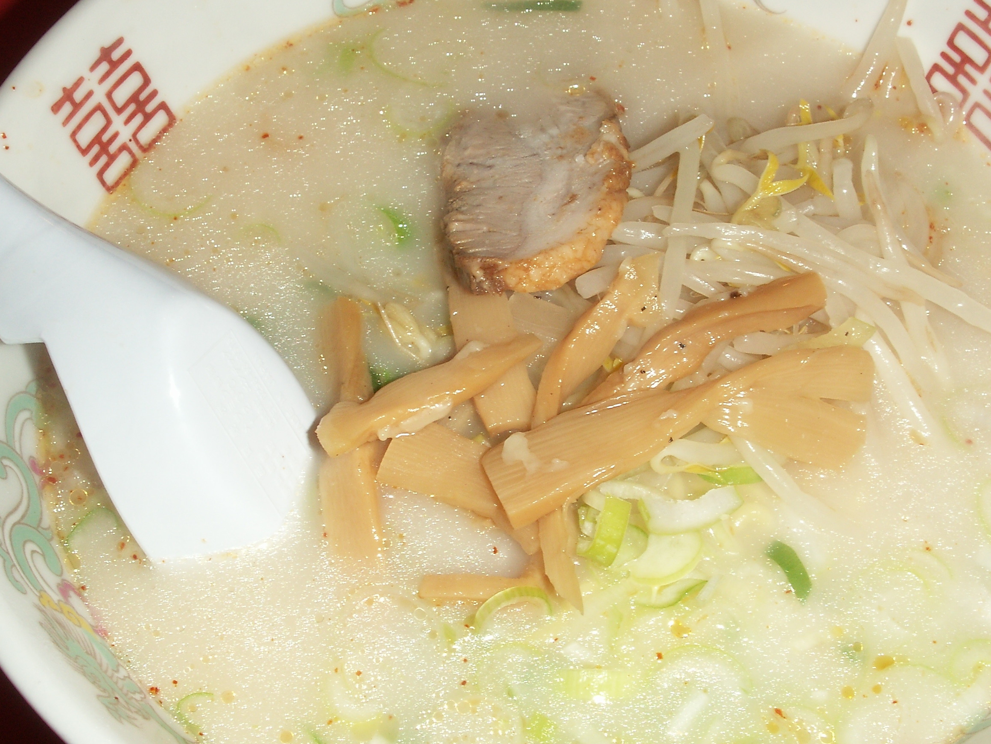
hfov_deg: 36.8
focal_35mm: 52
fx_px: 1489
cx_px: 530
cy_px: 372
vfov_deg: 28.0
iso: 50
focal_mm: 7.7
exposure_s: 1/40
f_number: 7.1
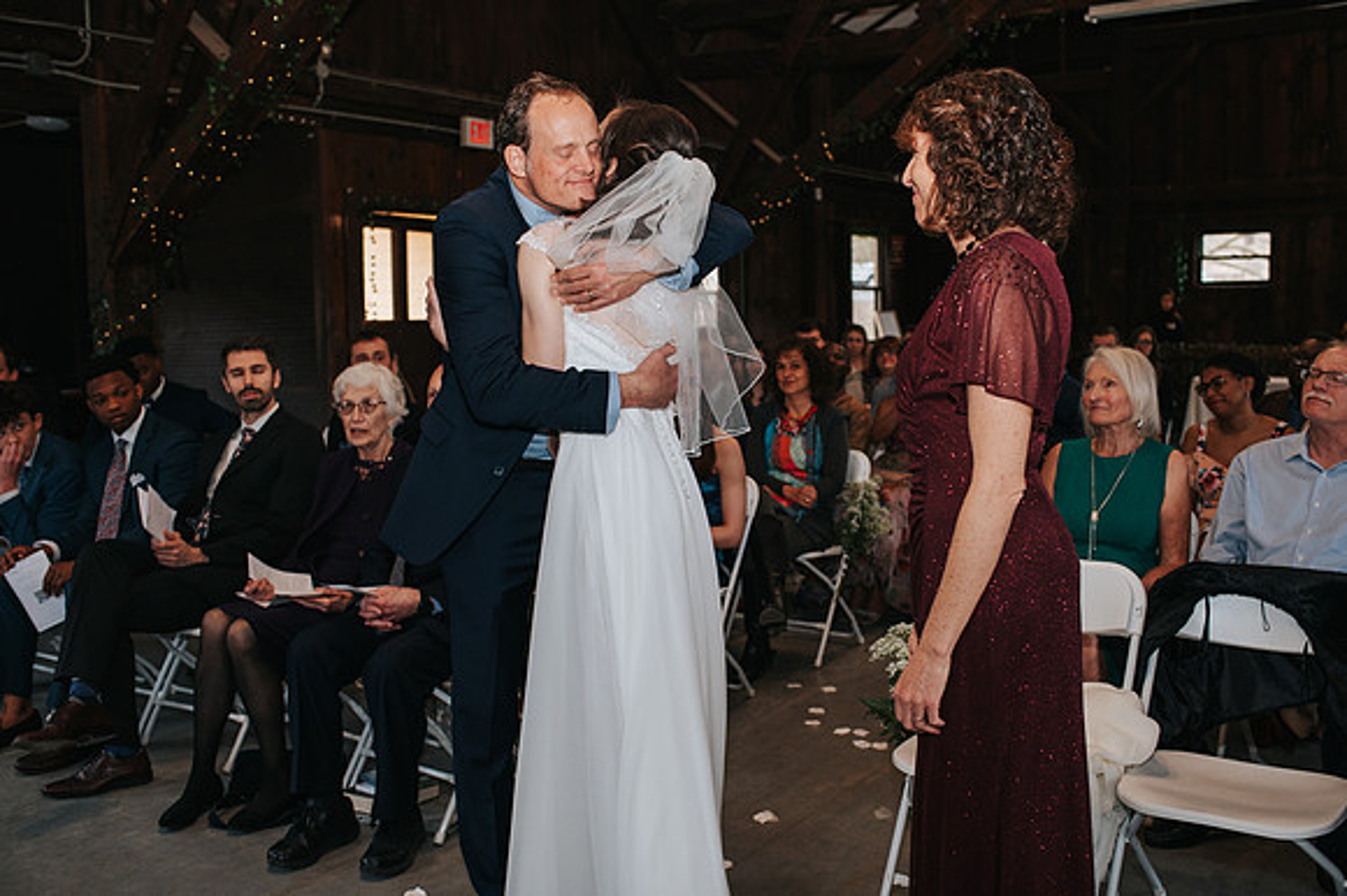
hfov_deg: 54.5
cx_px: 674
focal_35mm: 35
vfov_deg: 37.8
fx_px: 1309
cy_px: 448
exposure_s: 1/200
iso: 1000
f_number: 3.2
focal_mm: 35
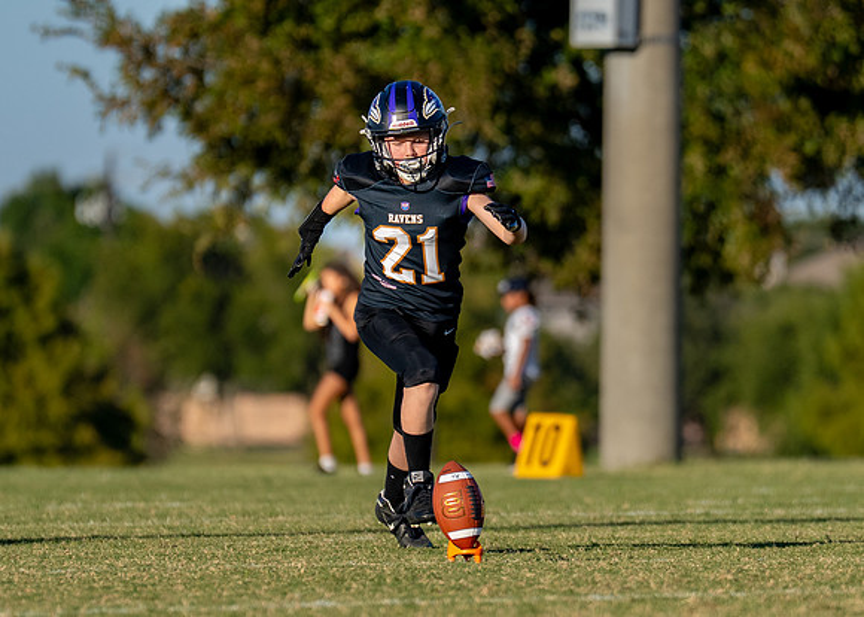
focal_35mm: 552
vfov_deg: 2.6
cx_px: 477
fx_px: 13546
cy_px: 327
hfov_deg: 3.7
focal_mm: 200
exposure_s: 1/3200
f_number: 2.8
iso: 160
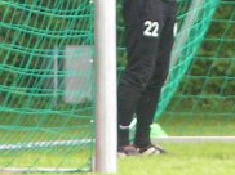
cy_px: -109
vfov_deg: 0.9
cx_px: 120
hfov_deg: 1.2
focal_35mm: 1672
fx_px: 11336
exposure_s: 1/200
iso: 200
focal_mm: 58
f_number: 3.5
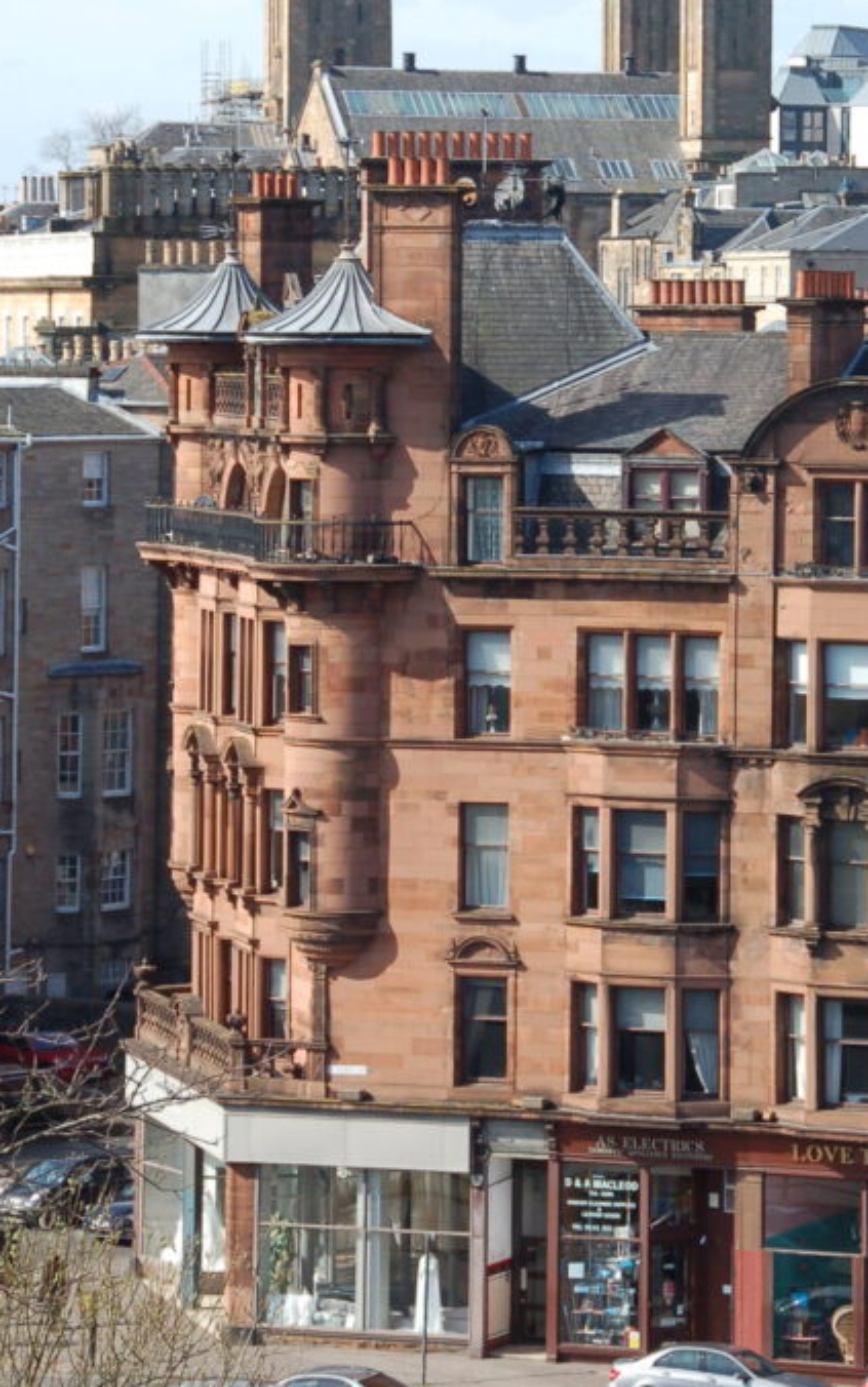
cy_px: 412
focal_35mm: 185
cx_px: 619
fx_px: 6996
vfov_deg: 11.3
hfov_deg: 7.1
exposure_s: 1/320
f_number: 11
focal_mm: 80
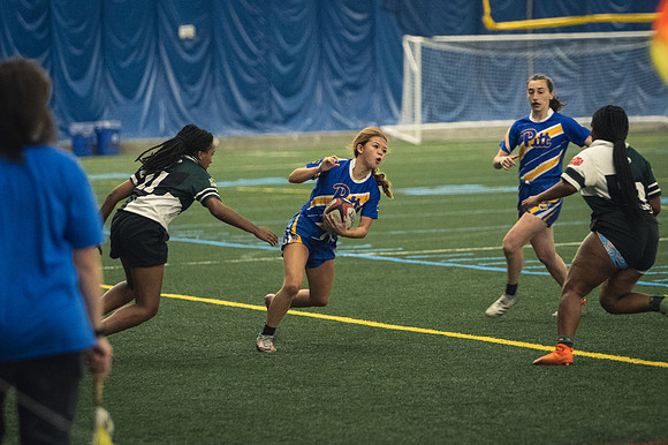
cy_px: 222
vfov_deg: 6.3
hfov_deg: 9.5
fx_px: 4024
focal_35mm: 217
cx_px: 334
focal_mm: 145
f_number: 2.8
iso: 8000
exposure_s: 1/500
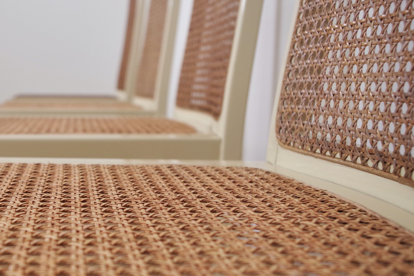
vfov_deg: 25.5
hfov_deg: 36.1
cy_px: 162
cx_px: 77
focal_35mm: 53
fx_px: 609
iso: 400
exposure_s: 1/60
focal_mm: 20
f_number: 4
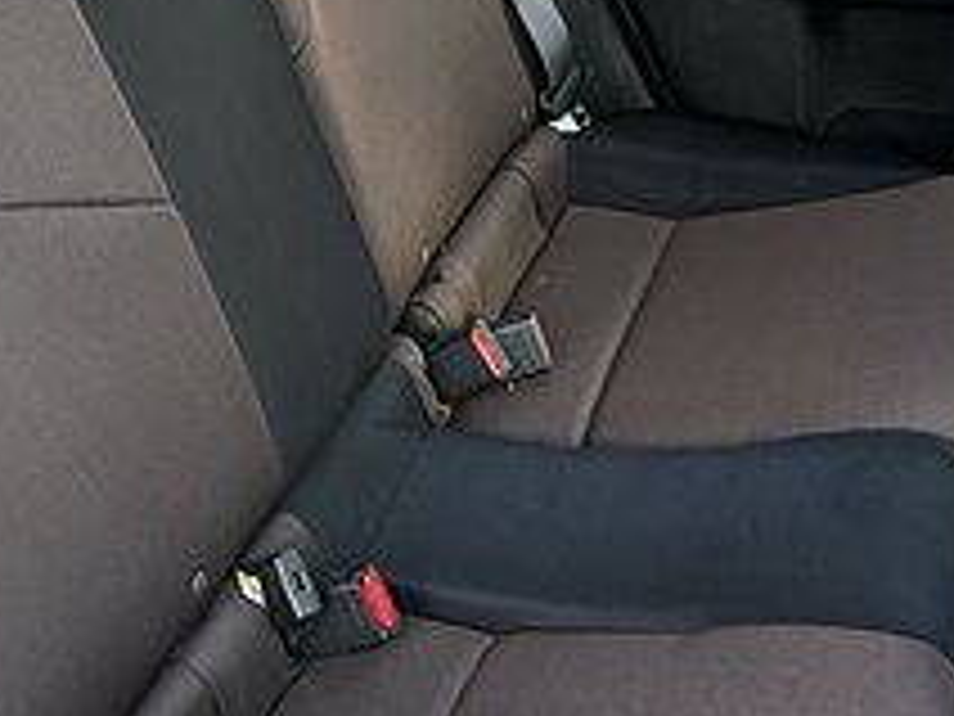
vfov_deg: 23.6
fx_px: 1709
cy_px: 245
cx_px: 441
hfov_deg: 31.2
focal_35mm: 62
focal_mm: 6.76
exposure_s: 1/231
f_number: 1.78
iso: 200
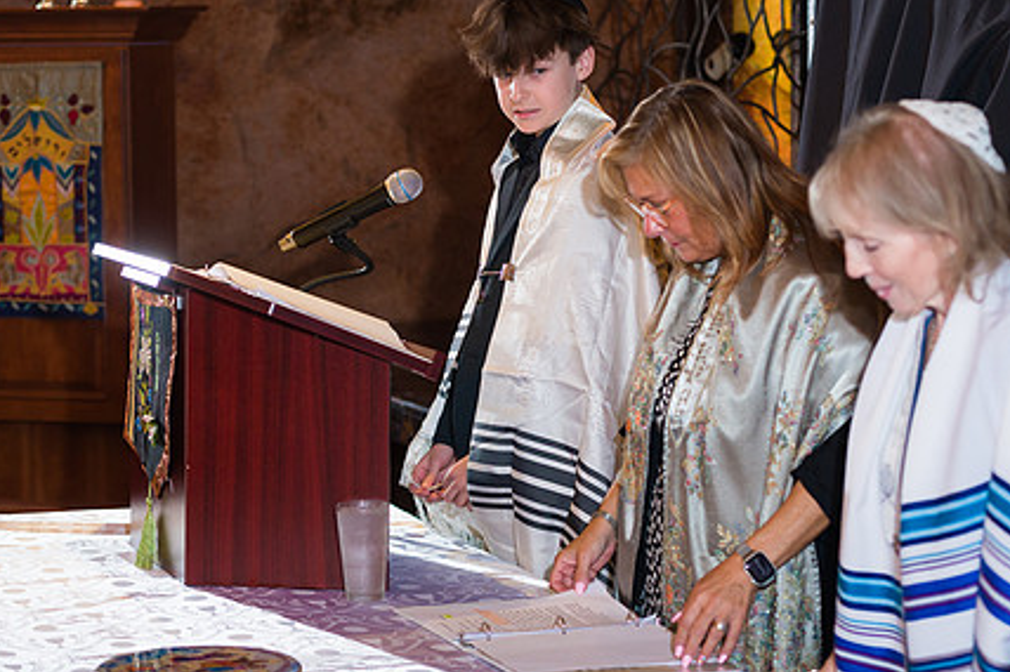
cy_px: 238
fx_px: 2804
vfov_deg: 13.7
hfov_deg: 20.4
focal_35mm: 100
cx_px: 638
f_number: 4
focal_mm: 70
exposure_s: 1/200
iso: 1000
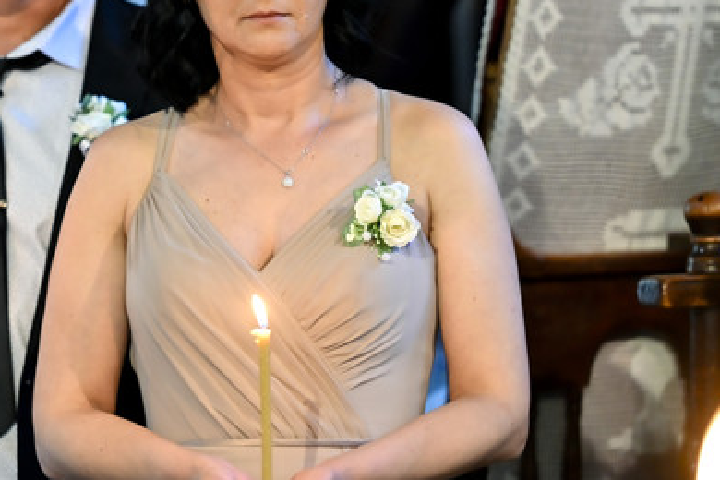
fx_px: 5580
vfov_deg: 4.9
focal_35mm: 279
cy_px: 93
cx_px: 227
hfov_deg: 7.4
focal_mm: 170
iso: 3200
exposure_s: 1/100
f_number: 2.8
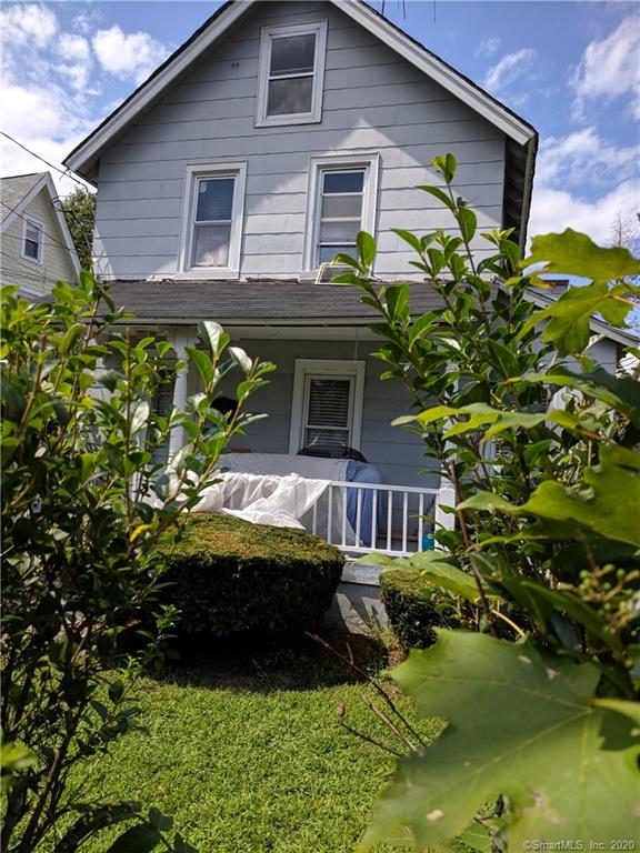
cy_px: 426
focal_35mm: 26
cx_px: 320
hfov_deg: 53.1
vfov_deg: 67.3
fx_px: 641
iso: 49
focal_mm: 4.67
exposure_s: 1/1980
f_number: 2
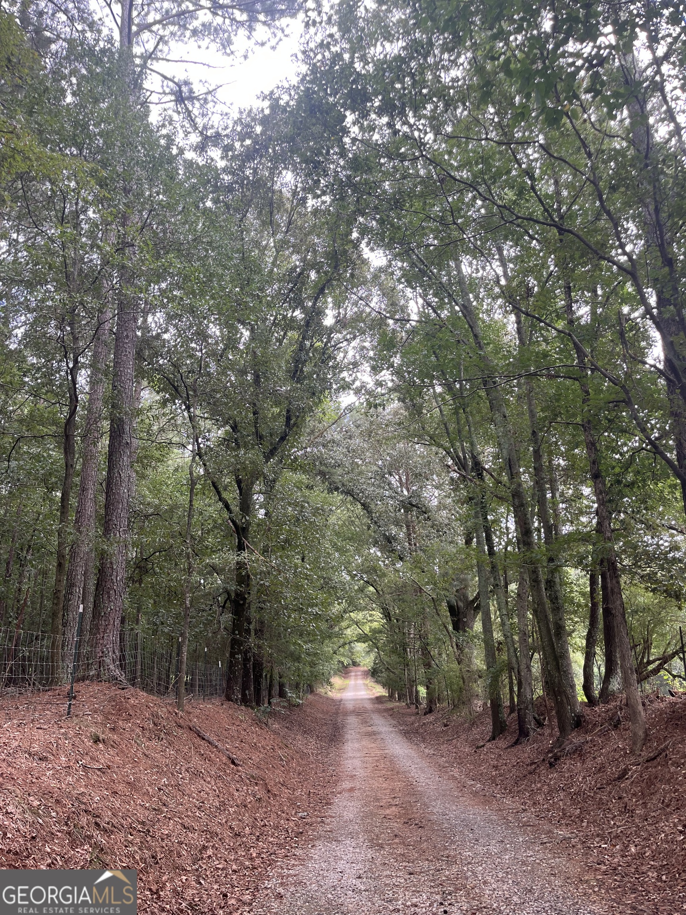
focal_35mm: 26
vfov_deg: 67.3
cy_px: 458
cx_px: 343
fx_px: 687
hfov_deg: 53.1
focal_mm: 5.1
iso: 64
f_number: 1.6
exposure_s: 1/142
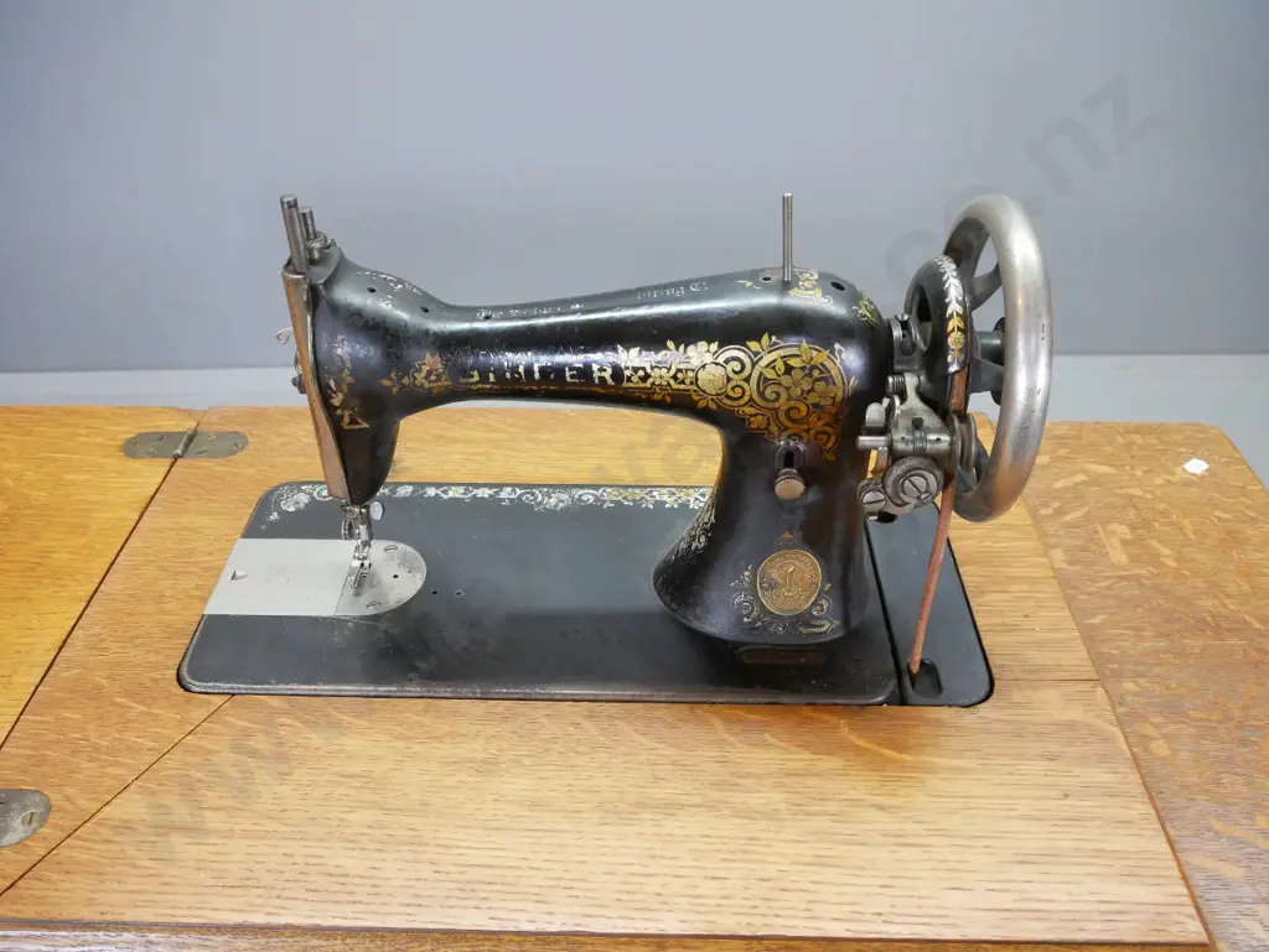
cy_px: 476
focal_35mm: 30
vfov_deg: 46.8
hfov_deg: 59.9
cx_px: 634
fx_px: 1100
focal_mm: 15
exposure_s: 1/60
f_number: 5.6
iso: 3200
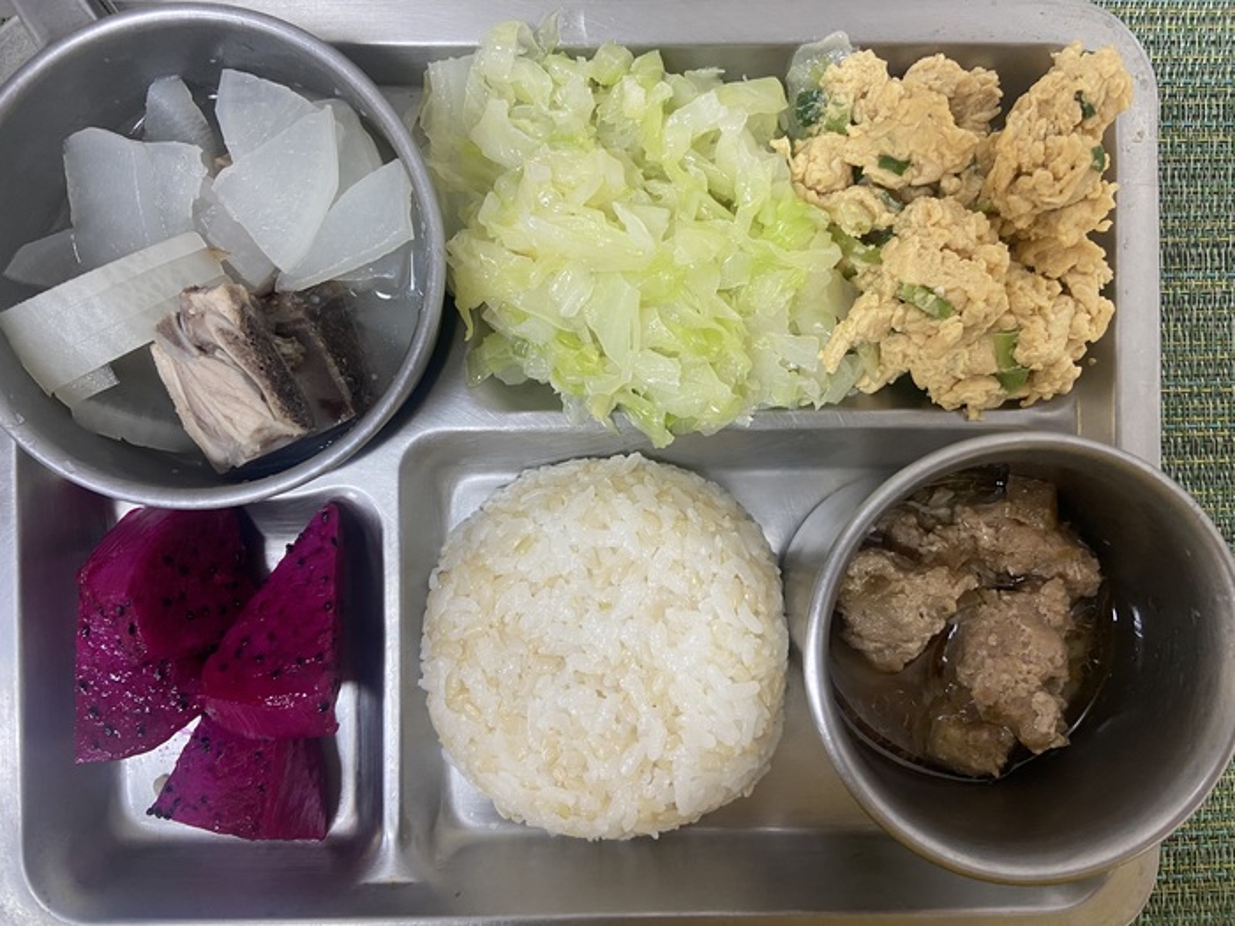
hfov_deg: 67.3
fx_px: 928
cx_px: 618
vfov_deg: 53.1
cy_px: 463
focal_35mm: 26
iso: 125
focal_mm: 4.25
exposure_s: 1/60
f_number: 1.8
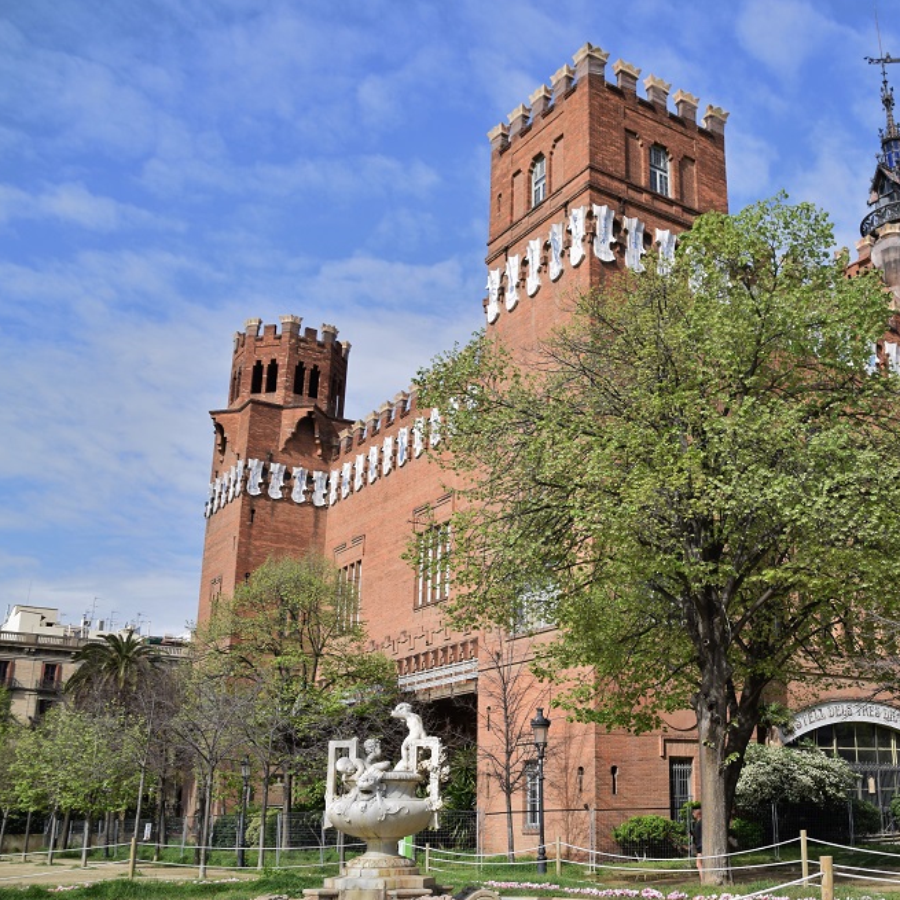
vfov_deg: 47.2
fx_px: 1030
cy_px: 456
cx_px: 653
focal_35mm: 35
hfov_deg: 45.9
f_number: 9
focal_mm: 18
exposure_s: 1/320
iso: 200
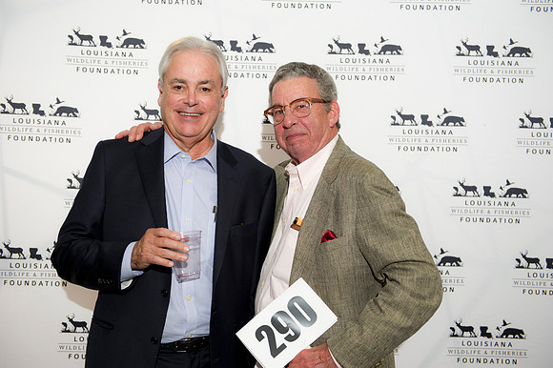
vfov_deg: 28.0
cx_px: 276
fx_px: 737
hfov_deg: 41.1
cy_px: 184
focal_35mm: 48
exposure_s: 1/125
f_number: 3.5
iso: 800
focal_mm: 48
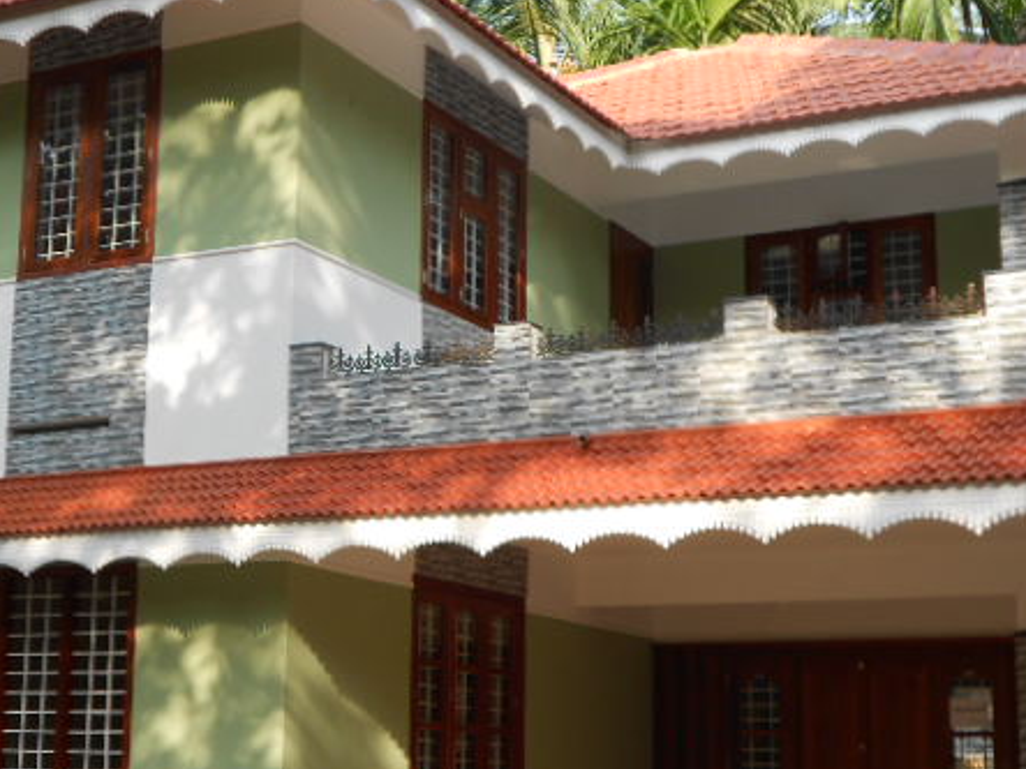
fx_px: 1838
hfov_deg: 31.0
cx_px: 367
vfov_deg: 23.6
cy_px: 453
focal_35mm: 62
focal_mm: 7.9
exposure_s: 1/125
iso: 80
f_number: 4.2
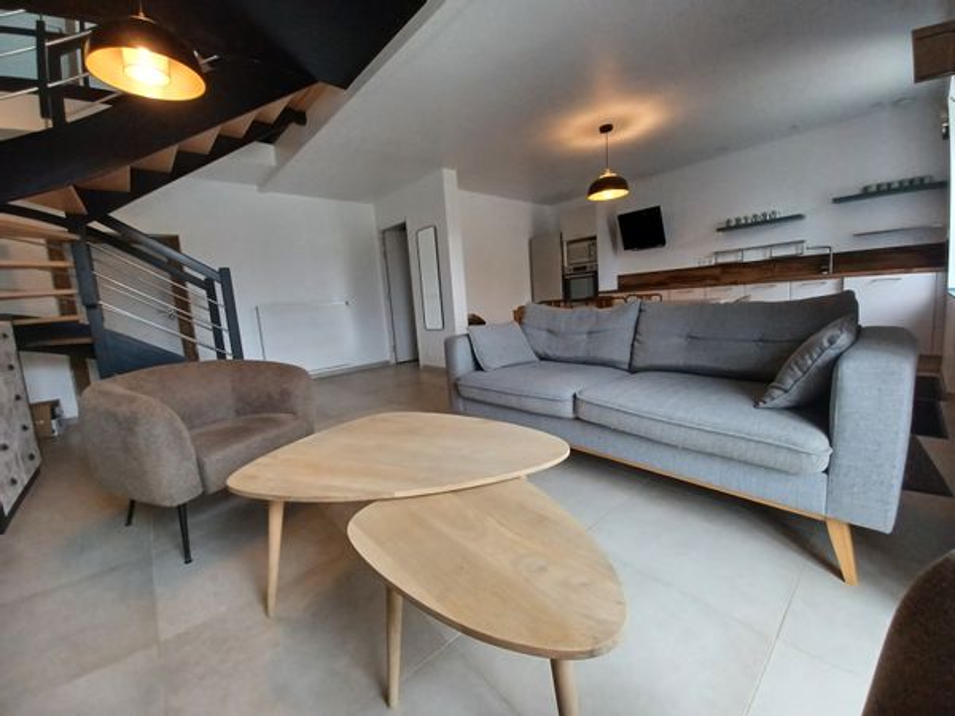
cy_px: 358
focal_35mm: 13
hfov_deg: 106.2
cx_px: 478
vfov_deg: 89.9
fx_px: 359
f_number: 2.2
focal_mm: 1.42
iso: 160
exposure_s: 1/50
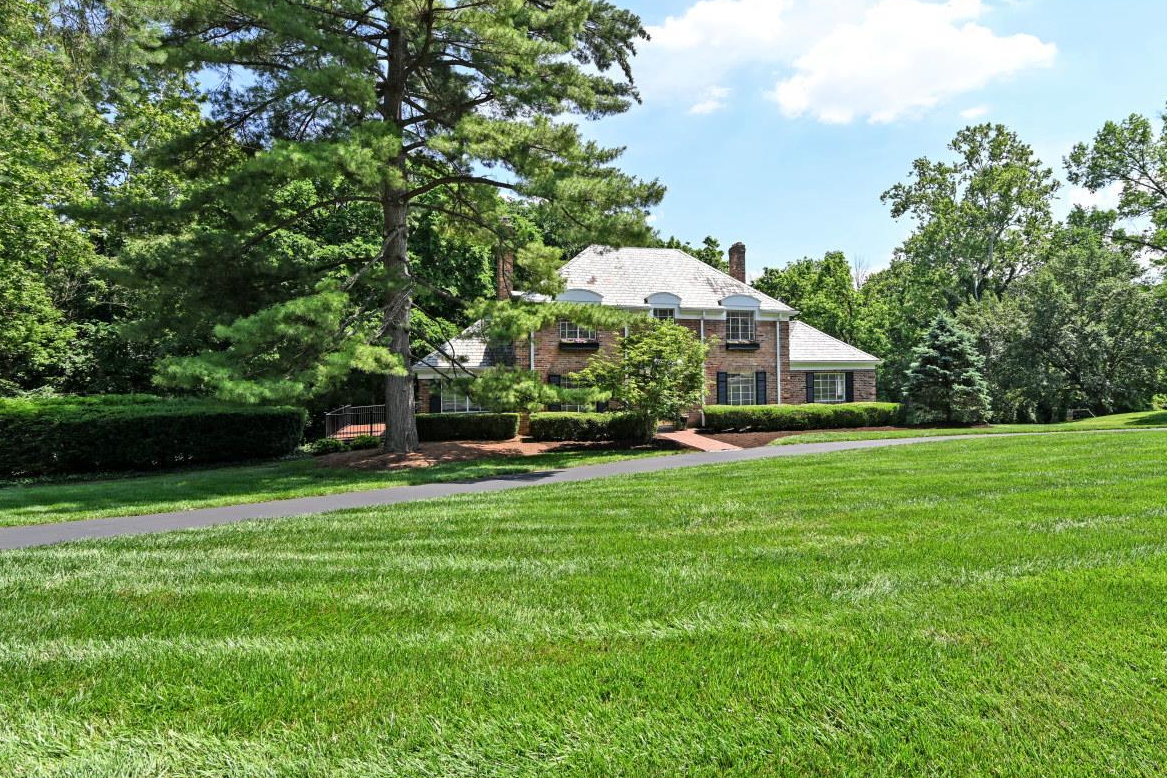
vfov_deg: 67.2
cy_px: 345
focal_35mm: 18
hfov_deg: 89.5
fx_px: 583
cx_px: 663
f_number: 6.3
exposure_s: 1/320
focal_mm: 14
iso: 100
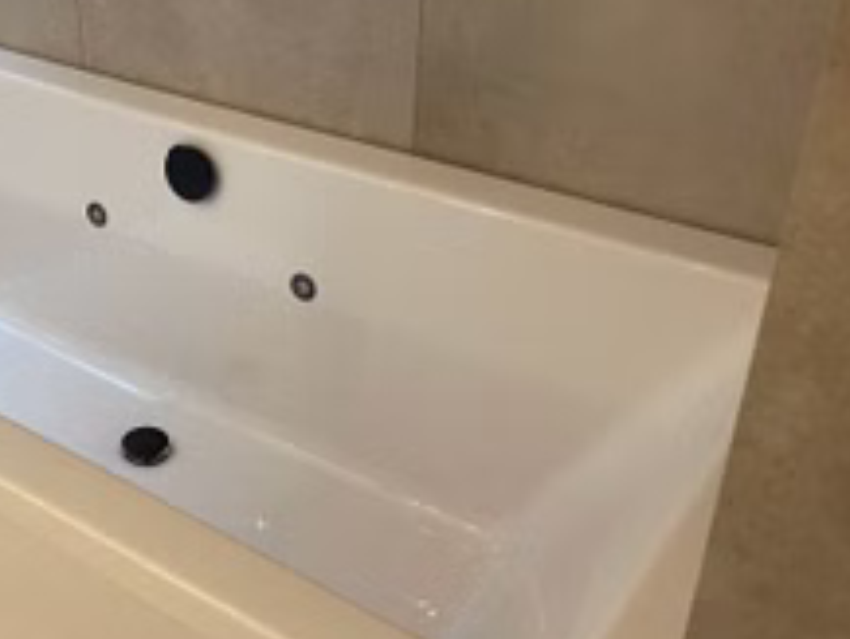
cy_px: 278
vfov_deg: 31.5
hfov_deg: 39.2
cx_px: 137
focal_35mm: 46
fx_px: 1130
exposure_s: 1/60
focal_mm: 5.1
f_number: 1.6
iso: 125
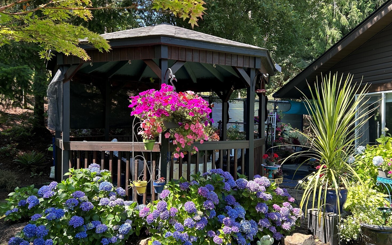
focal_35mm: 30
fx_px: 321
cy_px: 126
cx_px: 209
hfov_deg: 62.8
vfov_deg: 41.8
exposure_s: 1/302
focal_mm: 5.7
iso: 50
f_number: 1.5
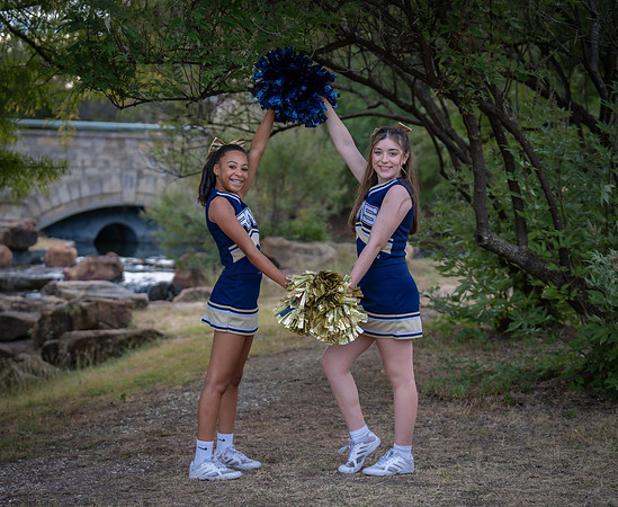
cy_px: 270
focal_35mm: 87
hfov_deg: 21.9
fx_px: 1599
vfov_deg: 18.0
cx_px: 308
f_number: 3.2
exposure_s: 1/400
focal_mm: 70
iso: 160
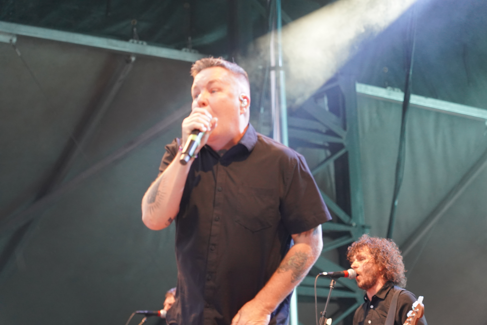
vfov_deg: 13.0
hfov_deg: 19.5
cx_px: 244
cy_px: 162
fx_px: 1420
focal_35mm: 105
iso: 4000
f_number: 4
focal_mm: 105
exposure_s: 1/160
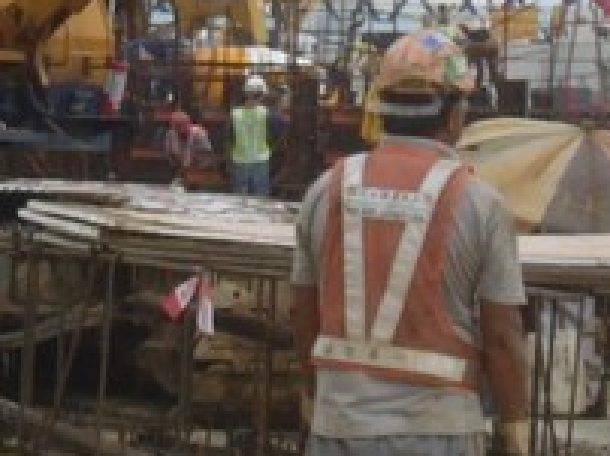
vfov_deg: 4.2
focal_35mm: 349
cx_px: -242
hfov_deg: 5.6
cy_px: -239
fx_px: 6143
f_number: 3.4
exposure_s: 1/160
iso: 64
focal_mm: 14.5
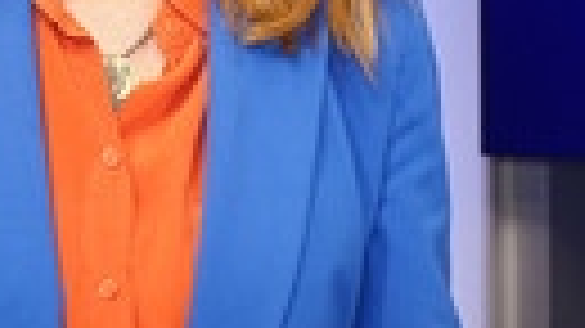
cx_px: 137
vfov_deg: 11.0
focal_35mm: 109
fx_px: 1690
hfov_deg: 19.5
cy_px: 9
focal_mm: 30
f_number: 5
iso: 2000
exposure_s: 1/125
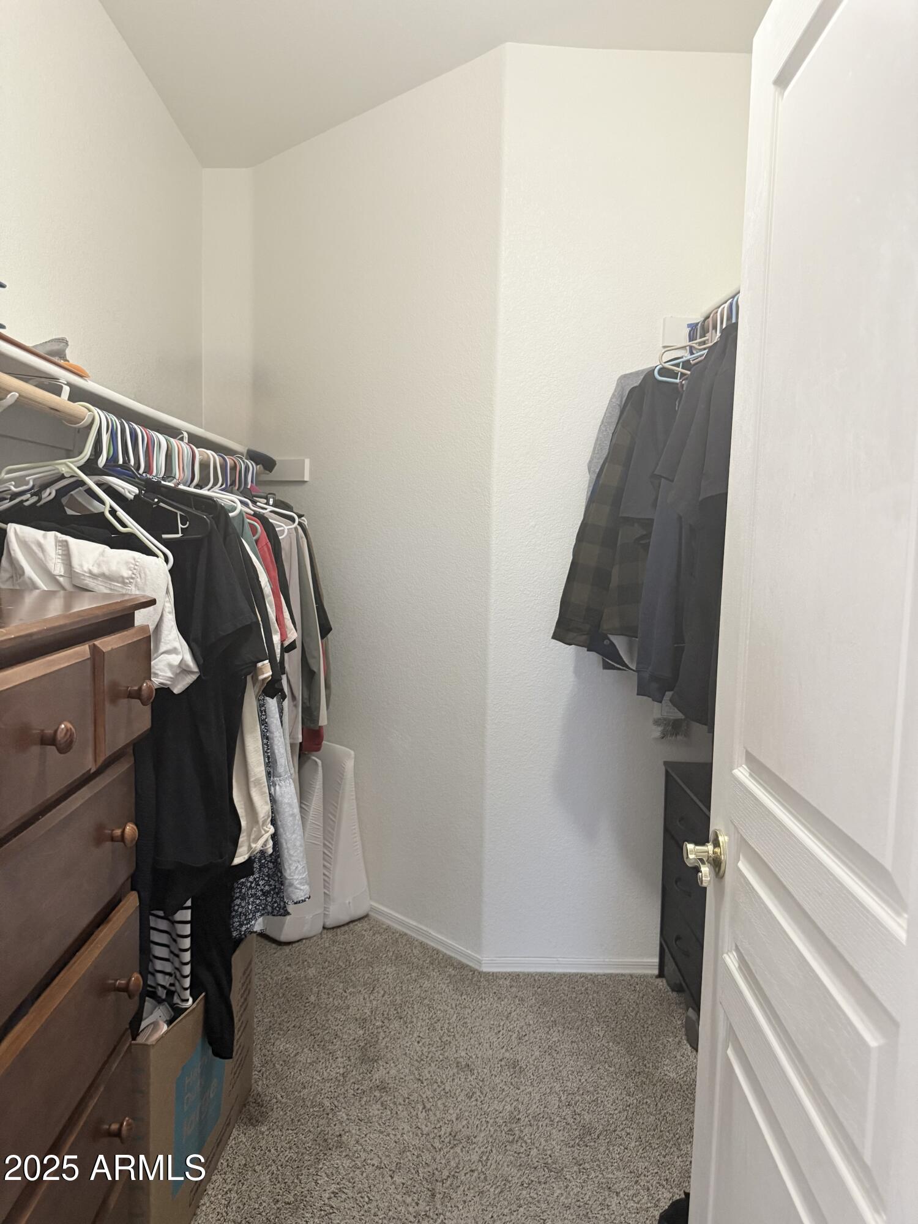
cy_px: 612
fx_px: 849
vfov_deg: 71.6
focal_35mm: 24
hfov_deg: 56.8
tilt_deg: -3.2
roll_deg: -1.8
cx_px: 459
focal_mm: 6.76
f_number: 1.78
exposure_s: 1/60
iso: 400
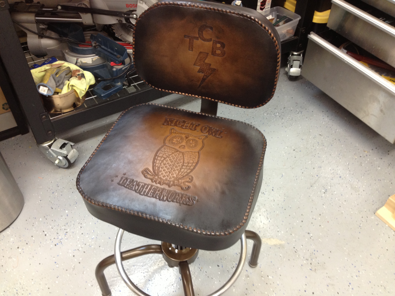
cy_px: 148
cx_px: 198
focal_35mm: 35
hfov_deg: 52.6
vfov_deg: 40.7
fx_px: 399
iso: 100
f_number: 2.4
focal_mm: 4.28
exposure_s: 1/20
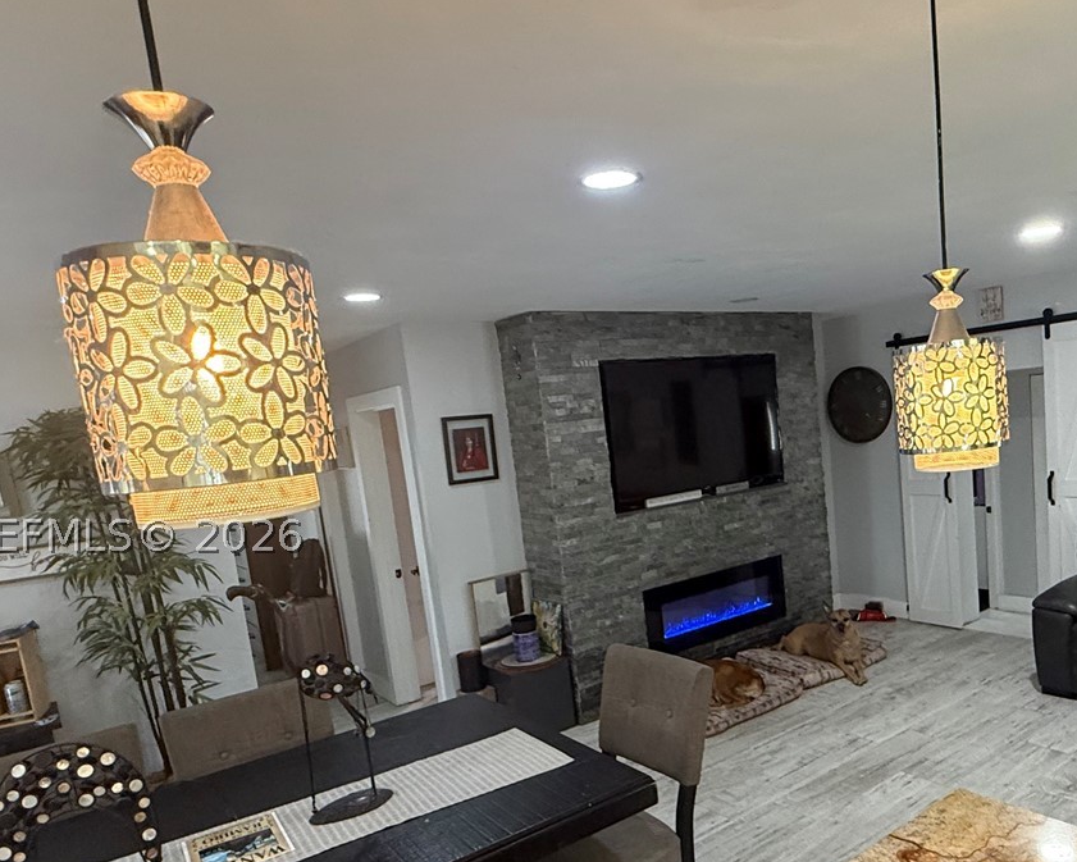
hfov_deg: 64.7
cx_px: 695
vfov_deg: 54.4
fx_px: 829
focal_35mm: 26
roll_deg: +5.0
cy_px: 535
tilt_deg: -7.2
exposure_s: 1/60
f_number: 2.2
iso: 400
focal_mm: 2.22
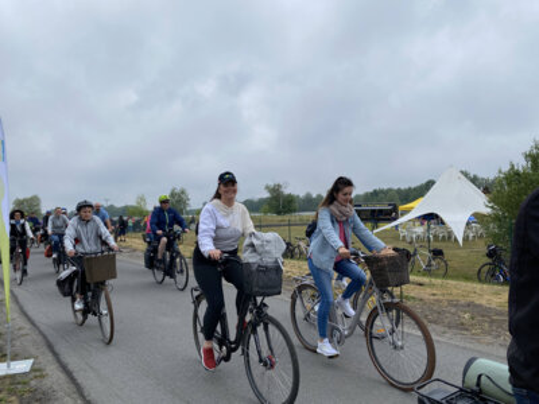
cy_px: 202
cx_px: 270
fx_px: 405
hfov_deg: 67.3
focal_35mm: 26
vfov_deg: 53.1
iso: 32
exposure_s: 1/1996
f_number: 1.8
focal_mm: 4.2
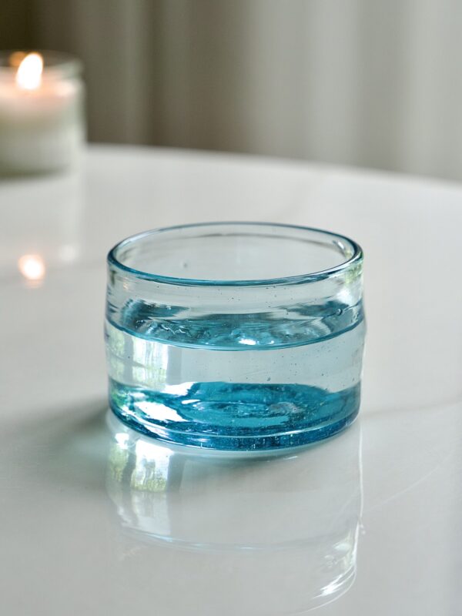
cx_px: 231
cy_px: 308
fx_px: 2135
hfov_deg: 12.3
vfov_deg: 16.4
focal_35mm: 120
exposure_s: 1/250
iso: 200
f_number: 4.5
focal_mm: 60
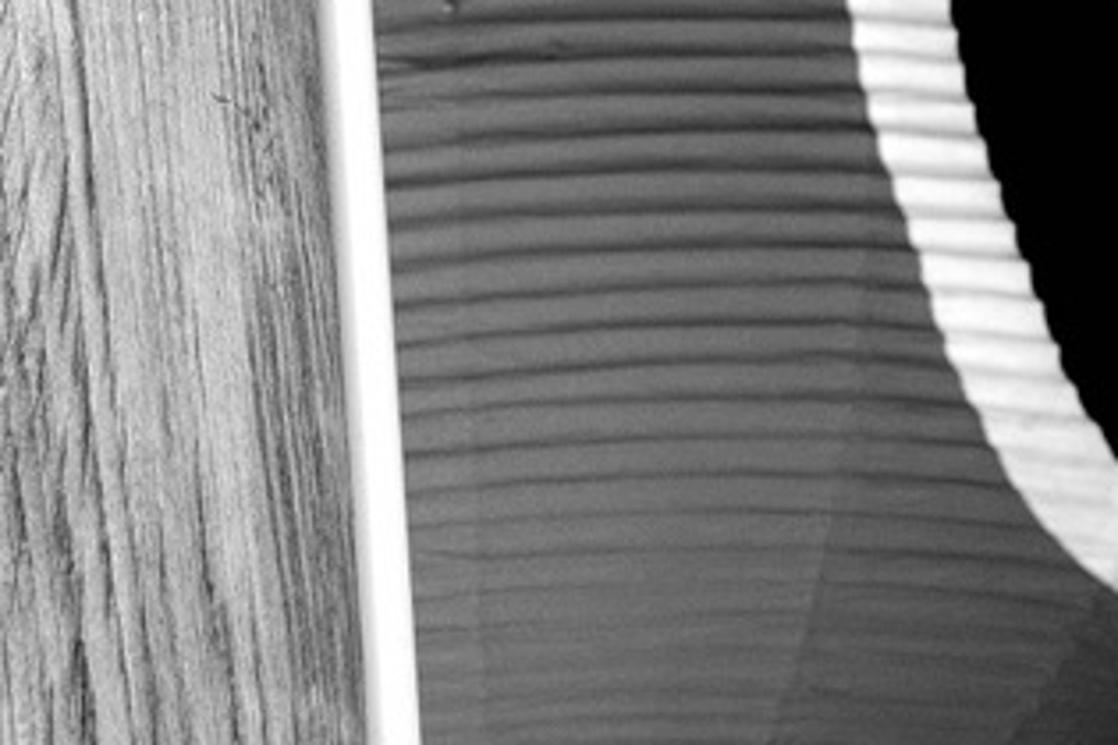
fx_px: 4285
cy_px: -213
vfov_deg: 9.8
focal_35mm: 138
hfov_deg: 14.8
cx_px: 366
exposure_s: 1/250
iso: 200
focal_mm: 26
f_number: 4
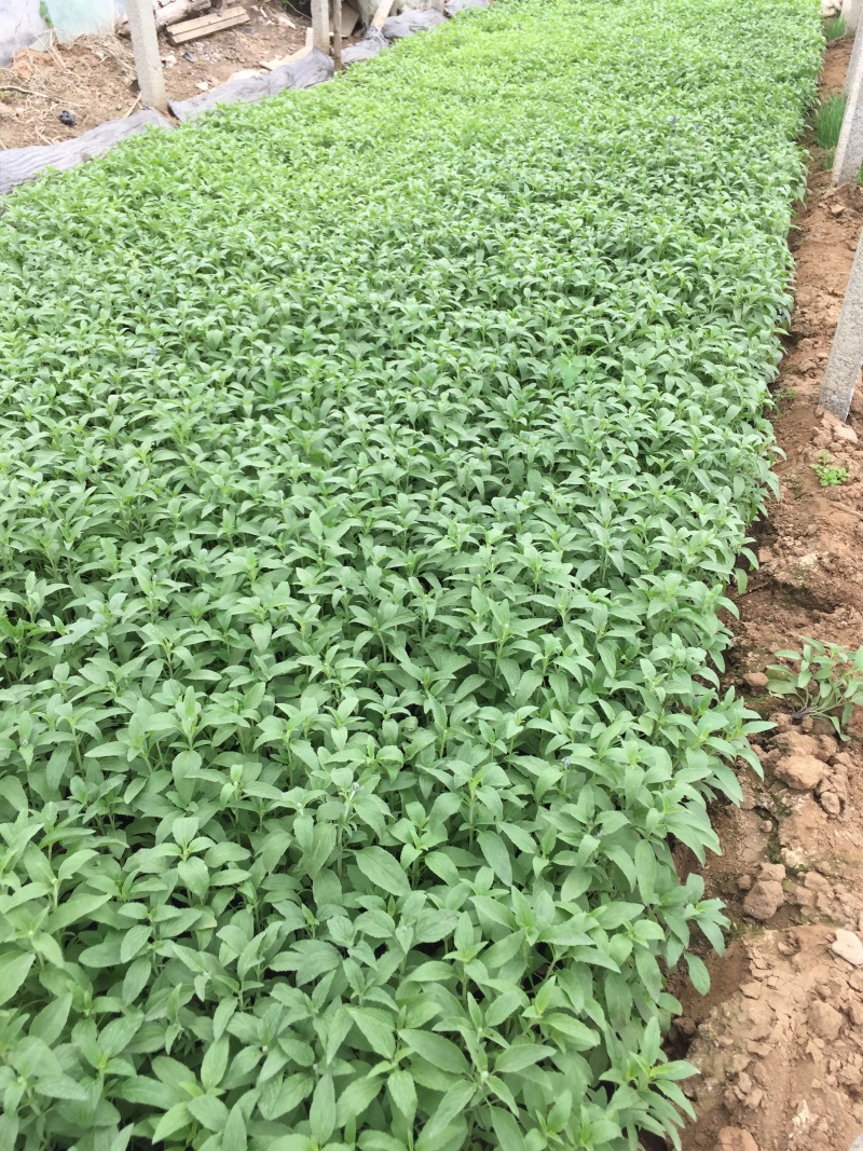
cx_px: 432
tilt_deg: -35.7
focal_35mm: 29
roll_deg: -0.6
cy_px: 576
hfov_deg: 48.2
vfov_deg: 61.7
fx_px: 964
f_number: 2.2
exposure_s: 1/327
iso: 32
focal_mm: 4.15
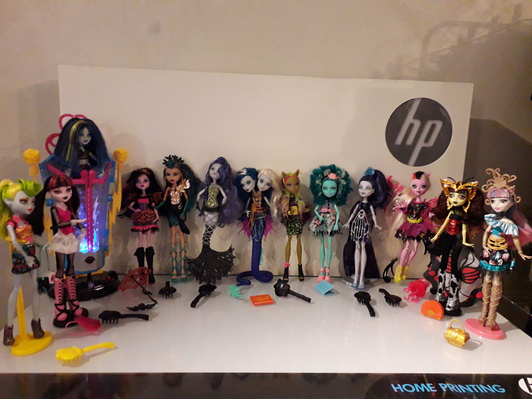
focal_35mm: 27
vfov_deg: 51.4
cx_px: 266
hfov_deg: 65.3
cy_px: 200
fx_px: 415
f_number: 1.9
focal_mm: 3.6
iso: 400
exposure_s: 1/25
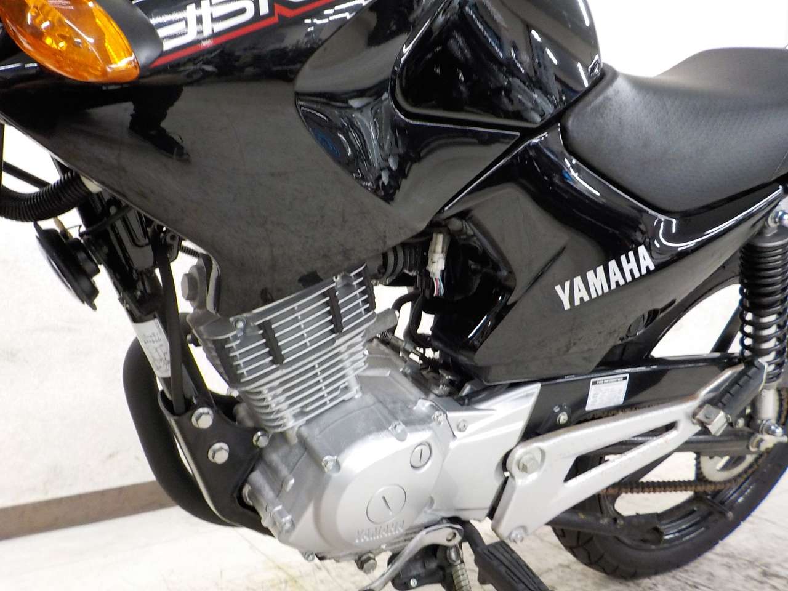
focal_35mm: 30
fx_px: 683
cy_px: 296
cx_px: 394
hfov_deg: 60.0
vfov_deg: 46.8
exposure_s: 1/30
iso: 360
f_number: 3.3
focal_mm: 4.1
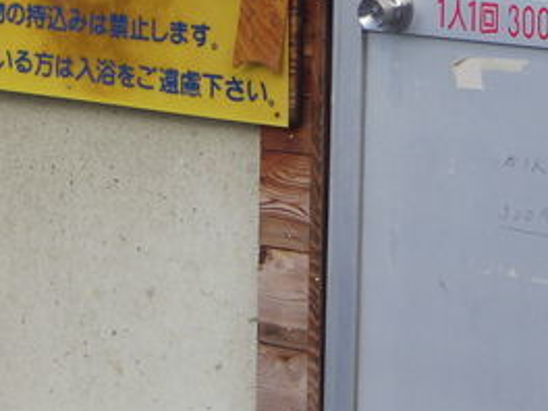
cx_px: 266
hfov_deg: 10.9
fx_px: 2881
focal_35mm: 182
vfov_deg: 8.0
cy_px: -191
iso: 125
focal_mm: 8.5
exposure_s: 1/320
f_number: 3.2
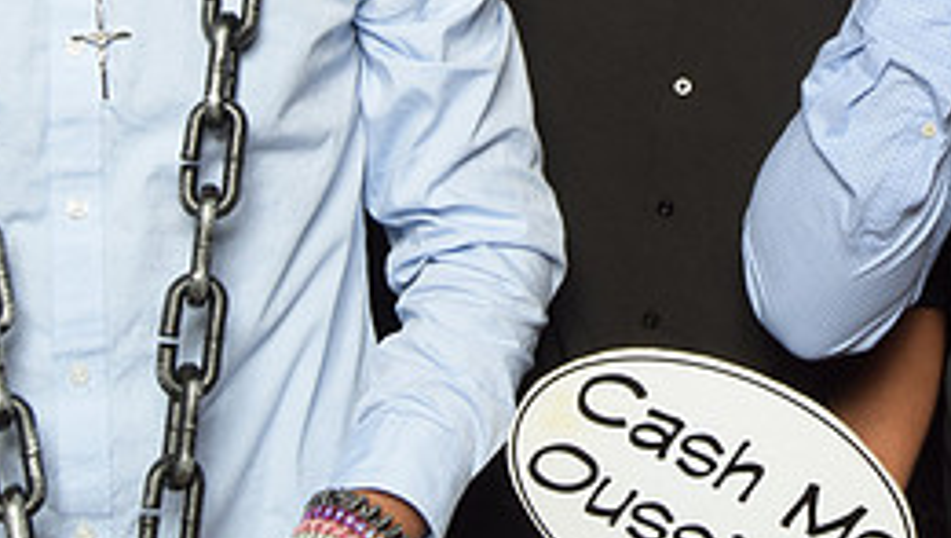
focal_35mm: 91
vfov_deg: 12.9
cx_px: 914
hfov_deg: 22.6
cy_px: -145
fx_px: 2298
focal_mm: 26
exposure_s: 1/60
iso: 500
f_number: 20
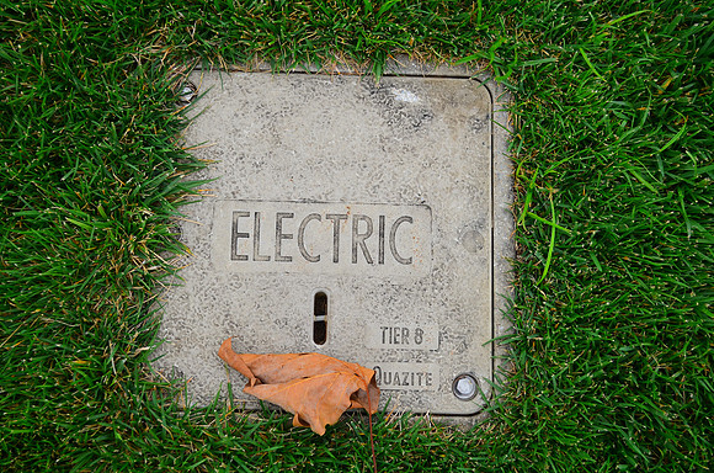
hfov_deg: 41.2
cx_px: 357
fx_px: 950
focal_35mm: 48
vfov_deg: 27.9
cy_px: 236
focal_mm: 32
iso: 100
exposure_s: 1/125
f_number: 5.6
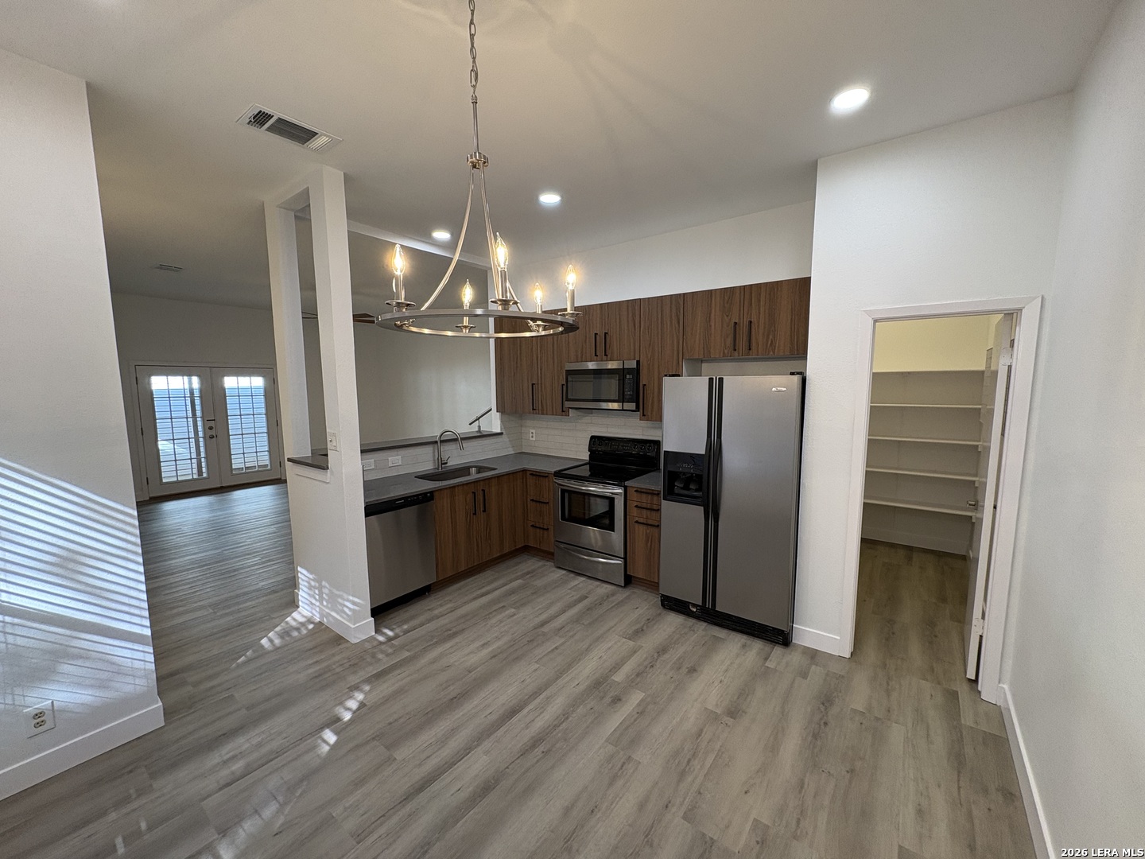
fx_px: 463
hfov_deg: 102.1
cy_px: 430
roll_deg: +0.9
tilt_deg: -5.6
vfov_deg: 85.7
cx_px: 572
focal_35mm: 14
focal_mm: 2.22
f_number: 2.2
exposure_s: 1/60
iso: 125
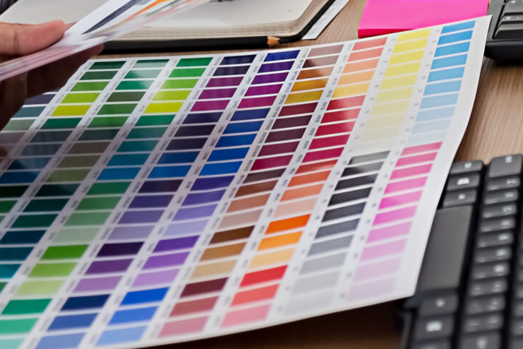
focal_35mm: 159
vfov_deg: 8.4
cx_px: 216
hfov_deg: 12.9
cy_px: -232
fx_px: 2309
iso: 640
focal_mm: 30.2
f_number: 3.6
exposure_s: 1/80
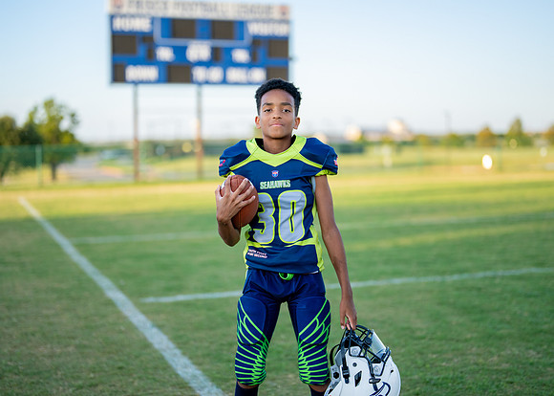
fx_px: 905
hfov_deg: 34.0
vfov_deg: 24.7
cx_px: 278
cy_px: 186
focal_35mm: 58
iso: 160
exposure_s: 1/2500
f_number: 1.2
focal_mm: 50
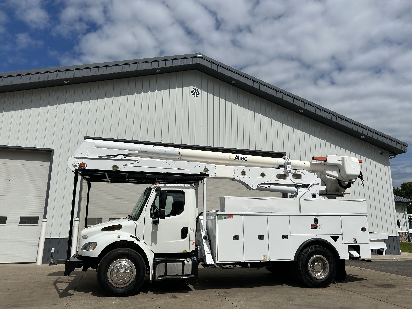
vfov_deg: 53.1
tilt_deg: +10.4
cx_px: 206
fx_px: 309
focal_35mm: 26
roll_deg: +0.9
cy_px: 154
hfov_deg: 67.3
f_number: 1.5
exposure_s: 1/16393
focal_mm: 5.7
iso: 50
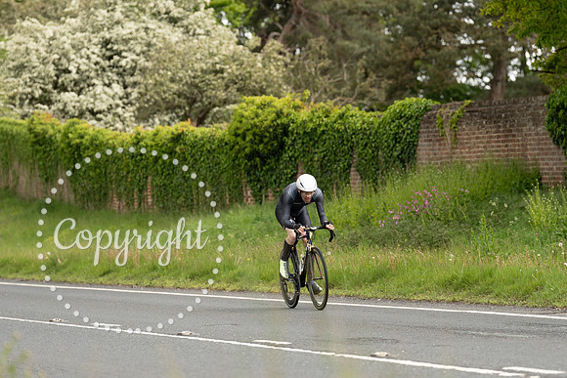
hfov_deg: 10.3
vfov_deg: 6.9
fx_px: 3151
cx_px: 284
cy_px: 189
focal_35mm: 200
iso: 800
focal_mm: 200
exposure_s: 1/1000
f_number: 4.5
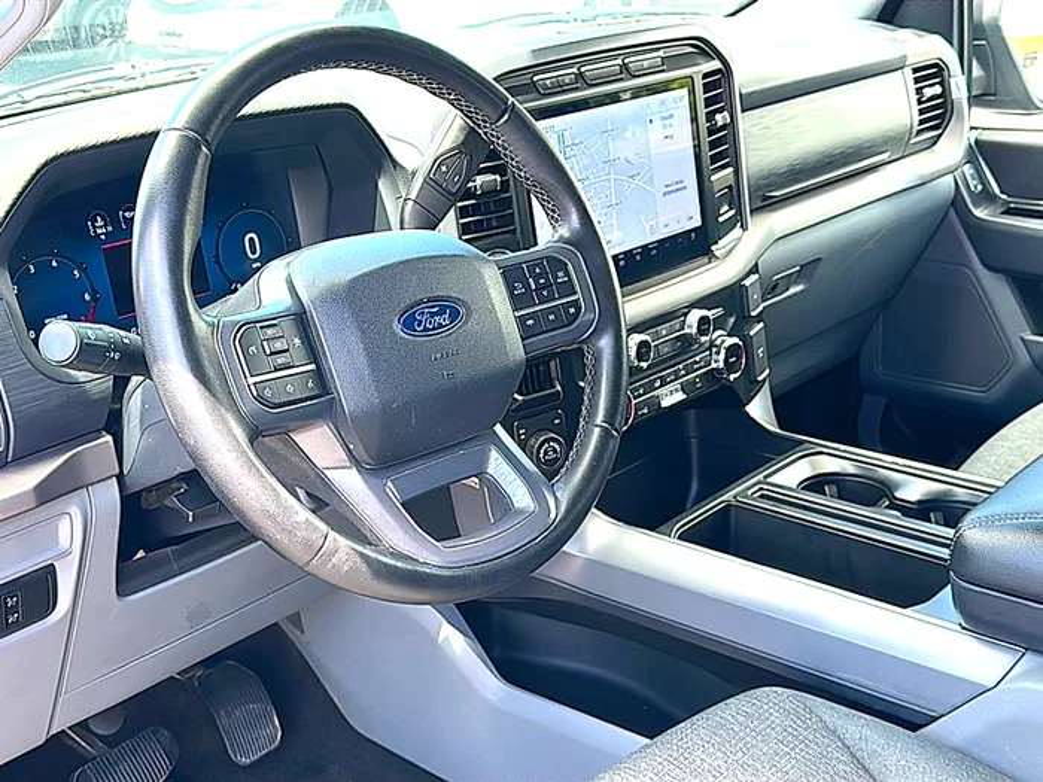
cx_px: 522
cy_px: 391
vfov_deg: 38.7
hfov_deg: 50.1
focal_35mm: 37
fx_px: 1115
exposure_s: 1/254
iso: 125
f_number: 1.78
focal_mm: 6.86
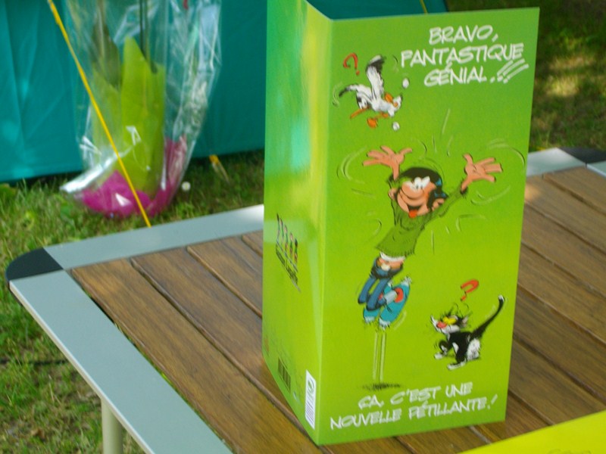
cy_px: 227
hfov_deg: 20.4
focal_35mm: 96
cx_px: 303
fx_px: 1681
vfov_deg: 15.4
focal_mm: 17.1
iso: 126
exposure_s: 1/100
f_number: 5.2
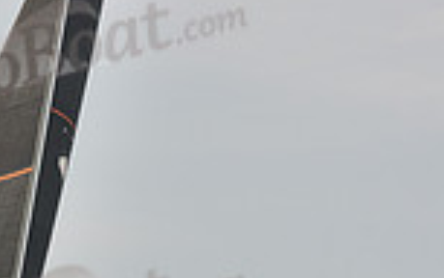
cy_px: 517
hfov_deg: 6.5
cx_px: -311
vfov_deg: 4.1
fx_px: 3840
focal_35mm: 317
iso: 250
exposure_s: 1/640
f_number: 6.3
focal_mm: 82
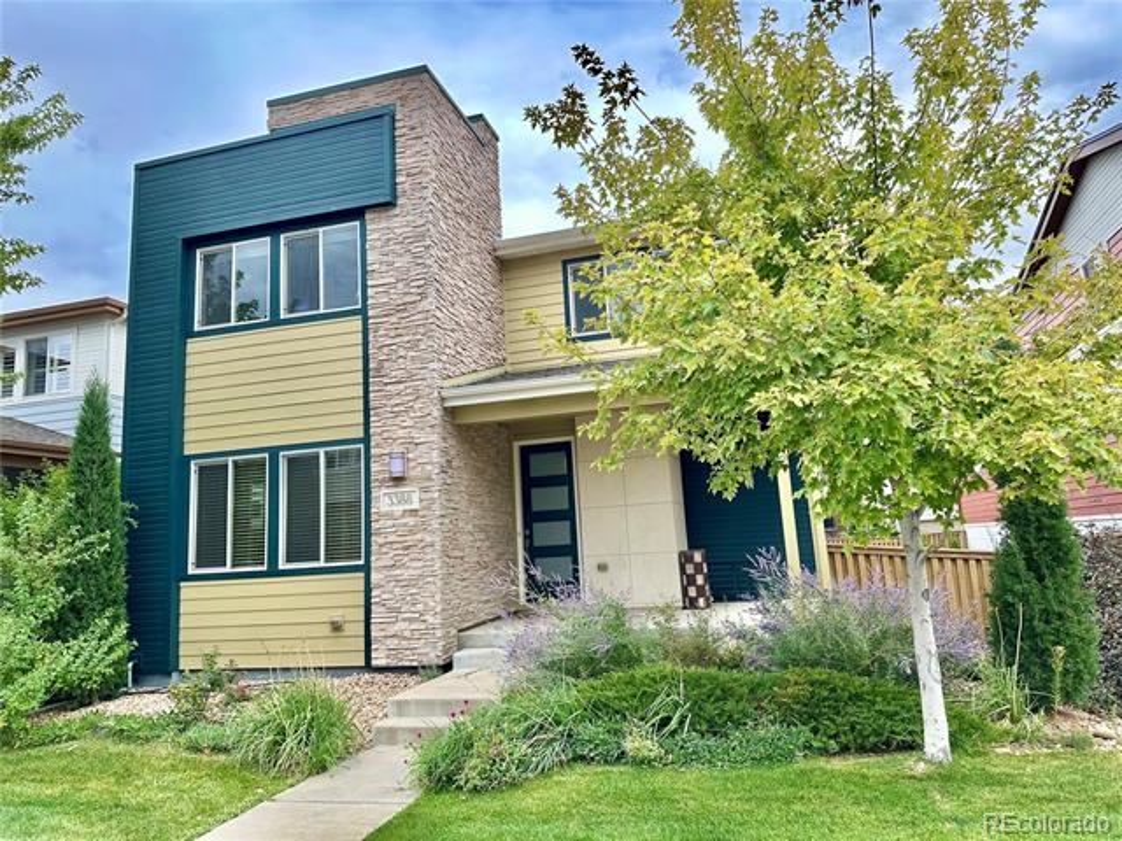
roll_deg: +2.9
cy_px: 420
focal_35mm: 24
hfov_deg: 71.6
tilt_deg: +10.1
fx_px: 778
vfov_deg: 56.8
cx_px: 561
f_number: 1.78
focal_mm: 6.86
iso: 80
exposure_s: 1/903
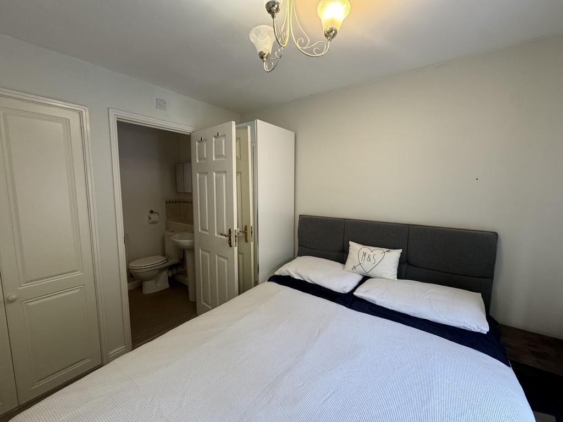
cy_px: 211
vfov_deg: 85.7
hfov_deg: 102.1
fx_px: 228
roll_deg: -0.9
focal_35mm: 14
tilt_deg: -6.9
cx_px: 282
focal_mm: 2.22
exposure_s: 1/100
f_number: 2.2
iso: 250
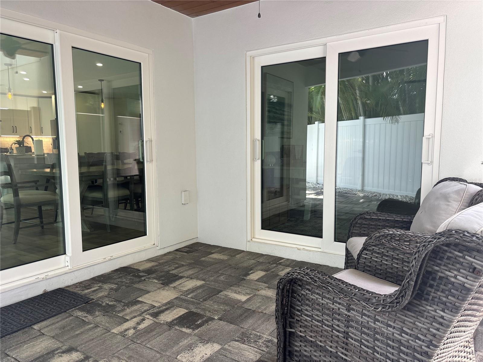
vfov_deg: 53.1
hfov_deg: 67.3
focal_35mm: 26
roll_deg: +0.9
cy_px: 181
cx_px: 242
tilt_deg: -6.1
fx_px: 363
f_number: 1.6
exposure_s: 1/121
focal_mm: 5.96
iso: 50
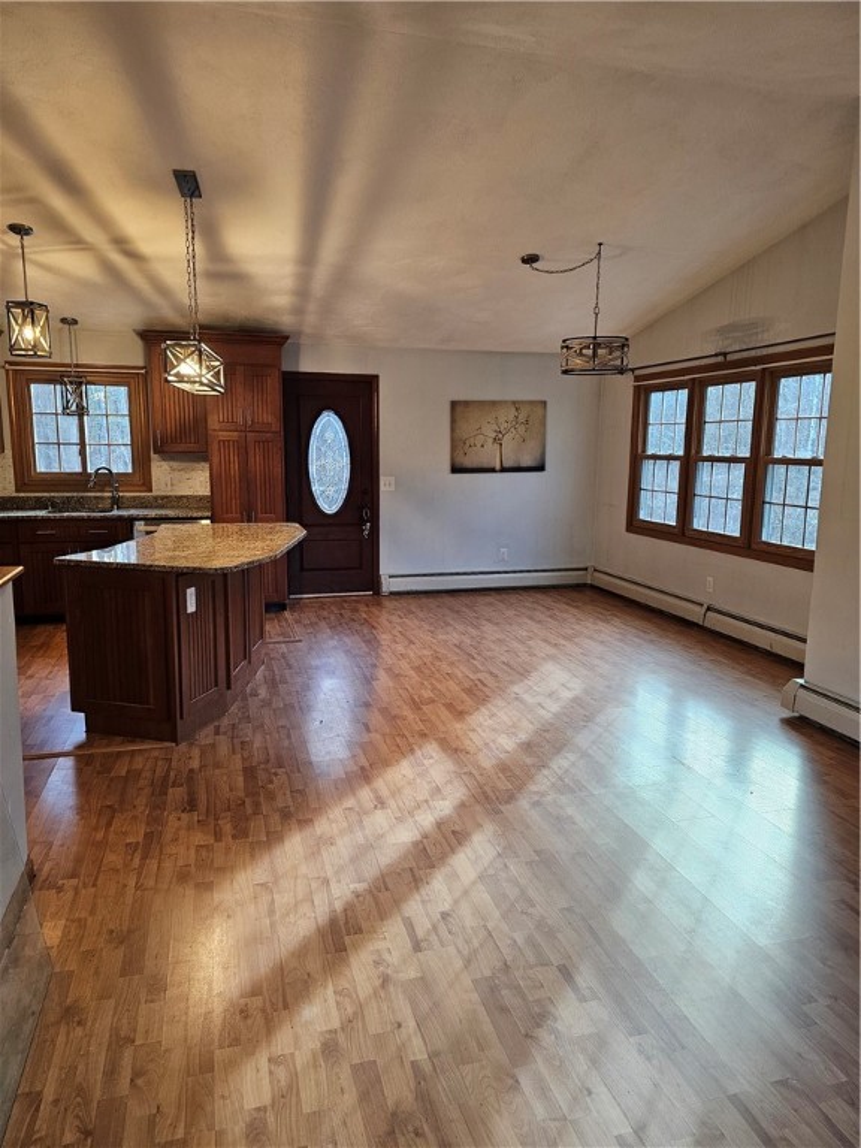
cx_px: 430
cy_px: 574
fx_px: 763
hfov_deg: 58.9
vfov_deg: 73.9
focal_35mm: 23
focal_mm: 6.3
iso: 200
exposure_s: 1/120
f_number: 1.7
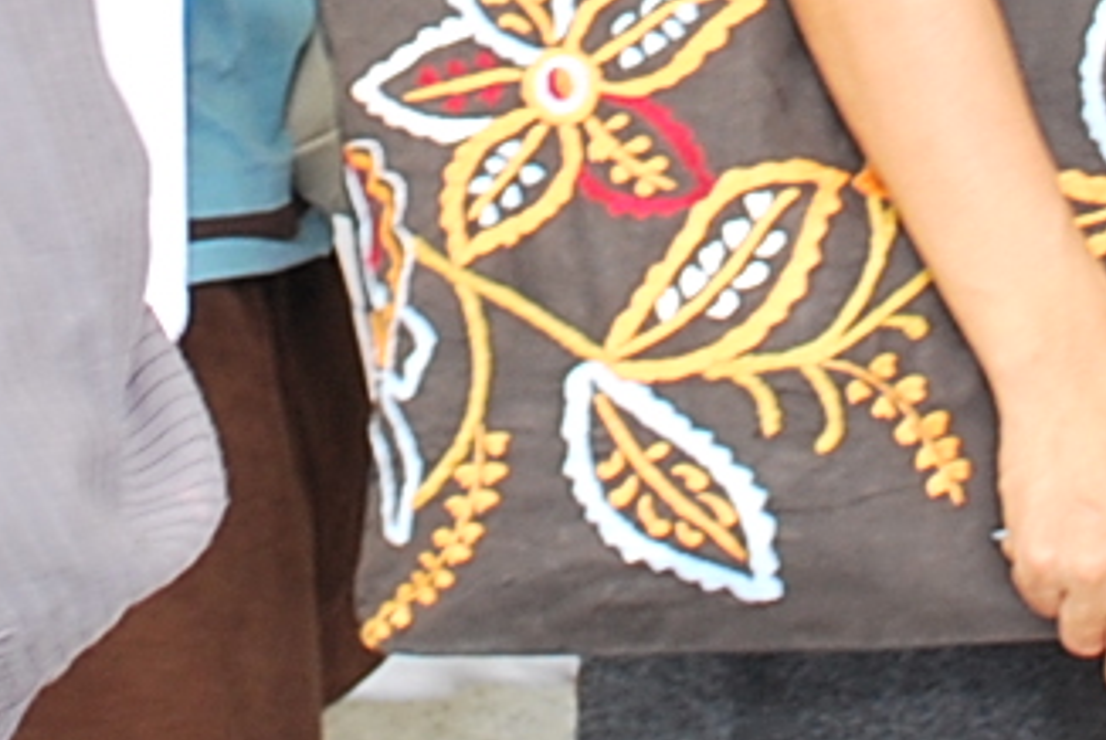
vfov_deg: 7.4
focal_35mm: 178
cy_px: -788
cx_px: 679
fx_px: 5473
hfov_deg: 11.5
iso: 200
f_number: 5.6
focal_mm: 20
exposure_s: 1/15
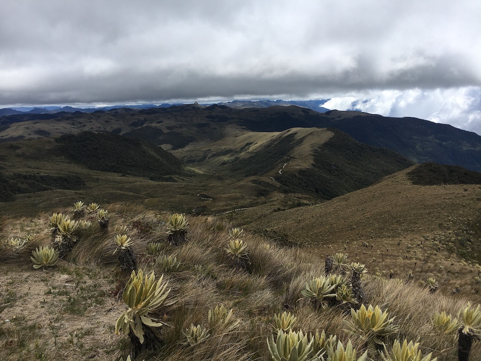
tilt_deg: -9.8
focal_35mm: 29
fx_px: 403
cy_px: 180
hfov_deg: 61.7
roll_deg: +0.6
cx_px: 240
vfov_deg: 48.2
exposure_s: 1/1972
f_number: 2.2
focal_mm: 4.15
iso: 25
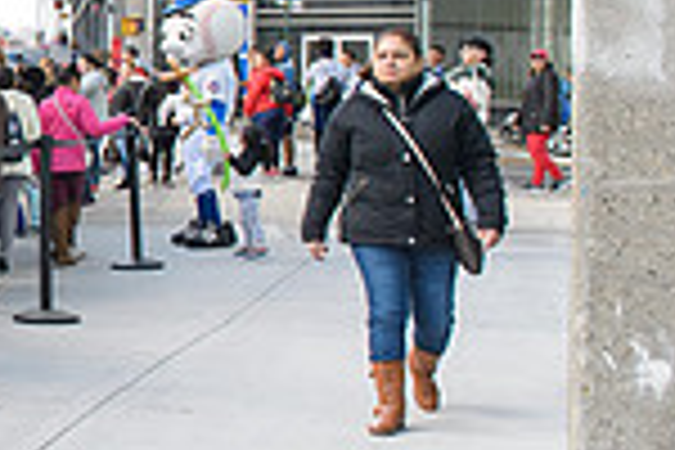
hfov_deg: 18.4
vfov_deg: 14.6
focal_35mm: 93
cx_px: -446
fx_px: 1744
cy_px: 63
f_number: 5.6
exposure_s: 1/250
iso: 400
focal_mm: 24
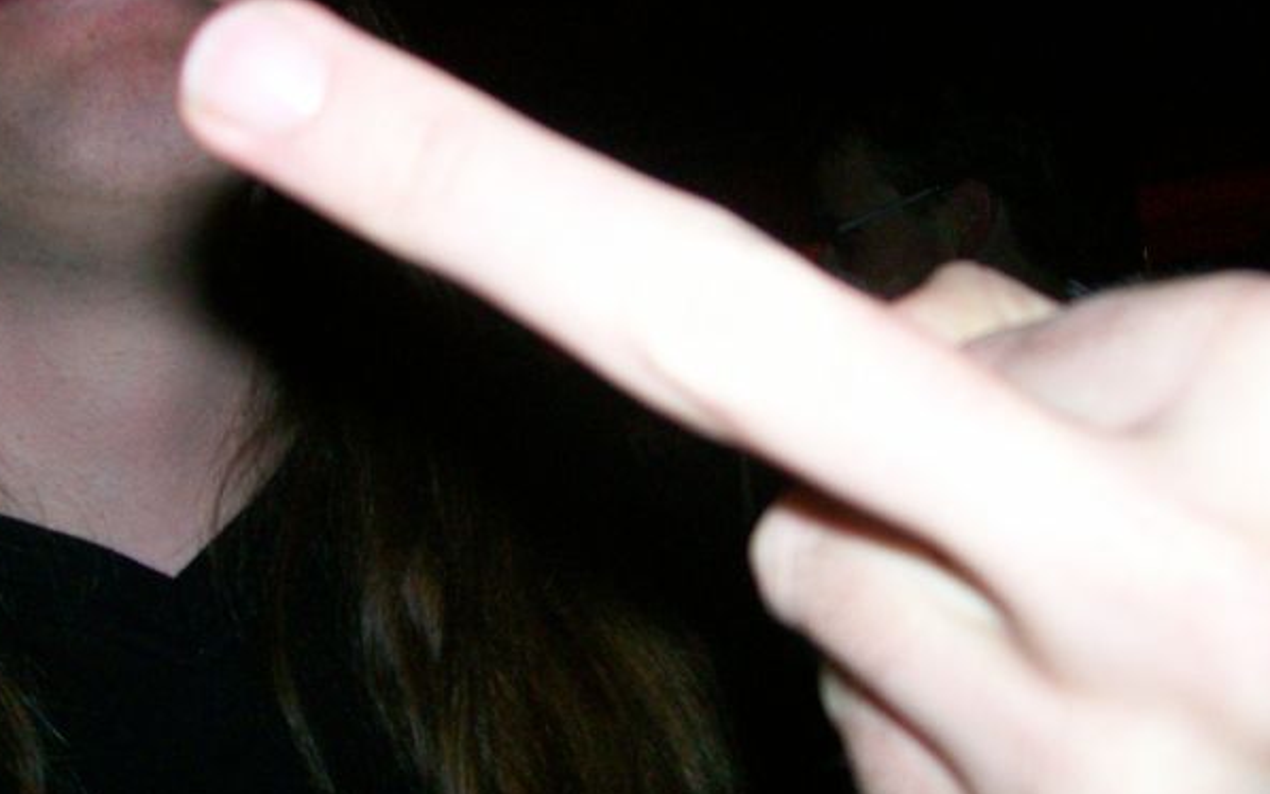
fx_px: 1766
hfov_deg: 39.3
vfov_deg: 25.3
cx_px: 478
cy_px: 422
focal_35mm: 51
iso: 140
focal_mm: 6
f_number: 2.7
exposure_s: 1/64
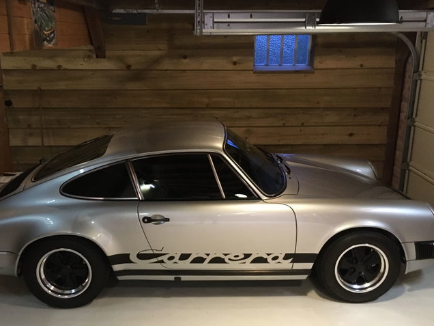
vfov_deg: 40.7
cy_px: 158
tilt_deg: -14.8
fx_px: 439
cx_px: 207
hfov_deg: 52.6
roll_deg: -0.1
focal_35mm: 35
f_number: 2.2
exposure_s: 1/17
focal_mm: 4.15
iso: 320
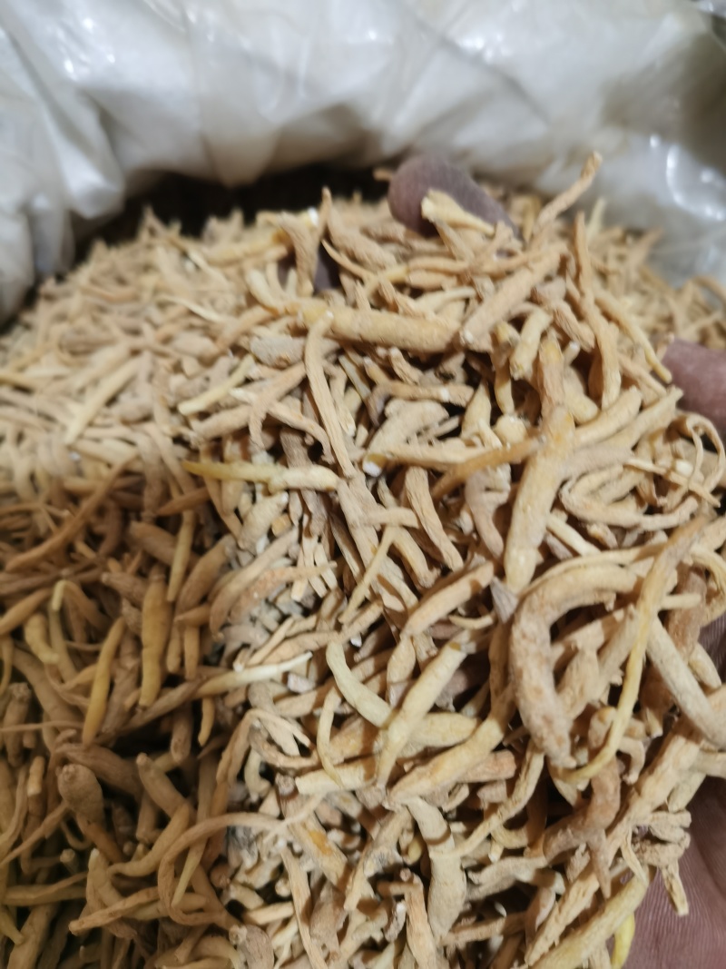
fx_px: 755
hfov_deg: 51.3
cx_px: 363
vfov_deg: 65.3
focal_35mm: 27
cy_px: 484
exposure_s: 1/25.7
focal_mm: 5.58
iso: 400
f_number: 1.8
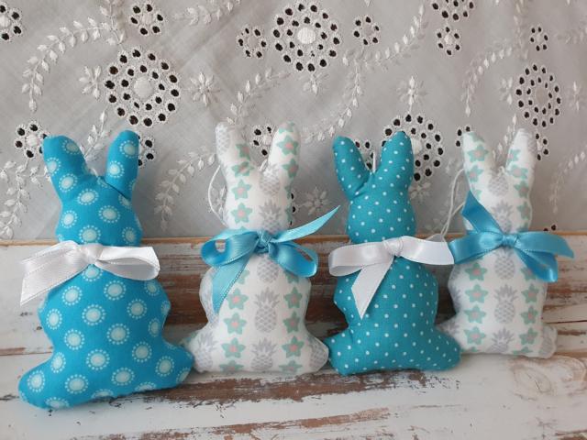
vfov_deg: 53.1
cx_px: 294
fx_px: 441
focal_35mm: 26
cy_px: 220
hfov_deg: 67.3
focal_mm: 4.32
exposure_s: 1/50
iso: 800
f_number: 2.4
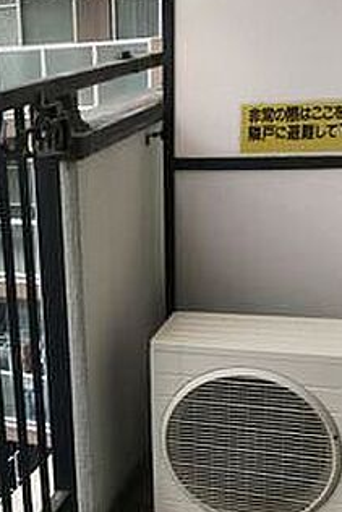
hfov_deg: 21.4
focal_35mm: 61
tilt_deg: -19.7
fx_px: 868
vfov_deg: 32.6
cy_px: 343
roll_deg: +5.0
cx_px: -6
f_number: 2.2
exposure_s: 1/434
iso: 25
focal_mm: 4.15
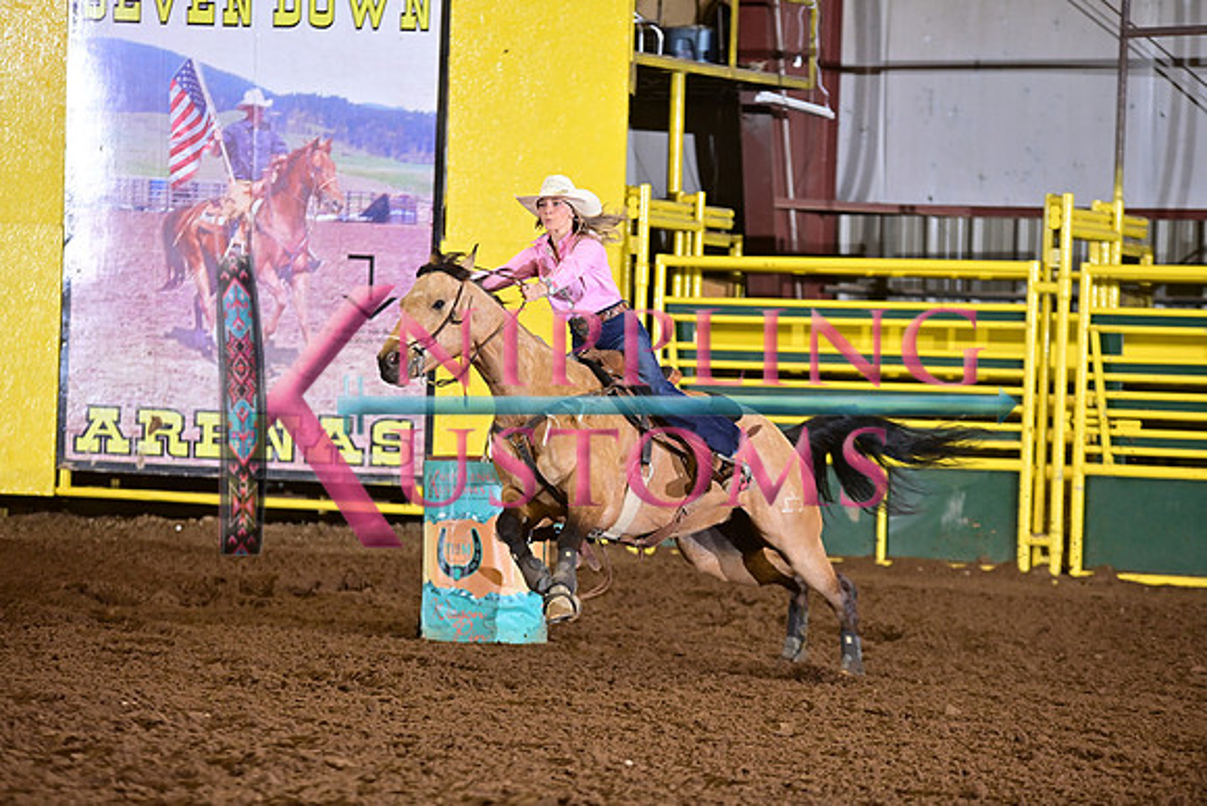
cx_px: 604
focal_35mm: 160
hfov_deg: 12.8
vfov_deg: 8.6
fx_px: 5365
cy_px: 403
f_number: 3.2
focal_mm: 160
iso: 1250
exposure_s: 1/200
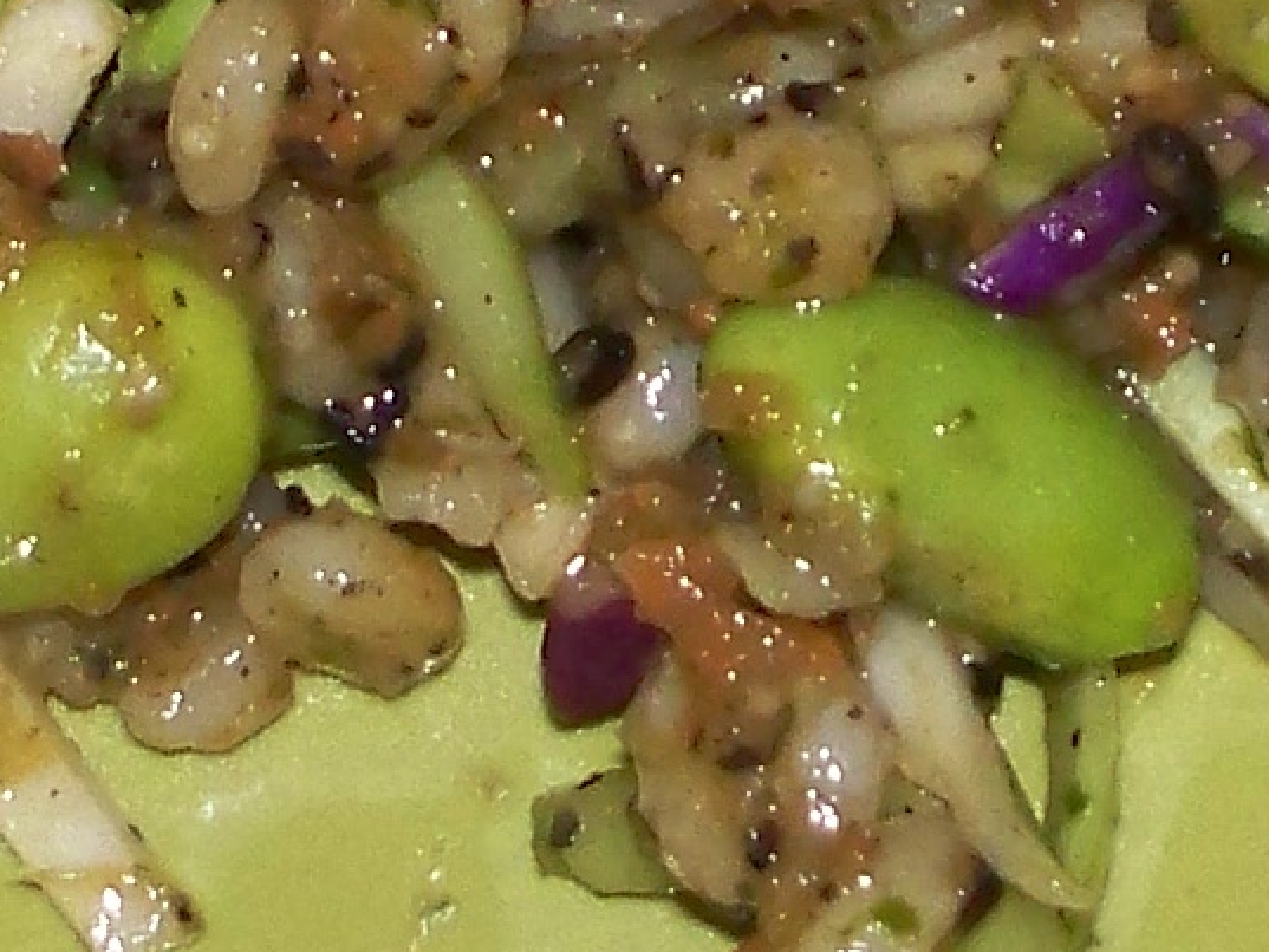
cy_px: -534
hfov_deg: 7.4
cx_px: 1004
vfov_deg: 5.5
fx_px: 9827
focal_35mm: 268
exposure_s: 1/30
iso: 200
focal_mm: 7.54
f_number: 2.8
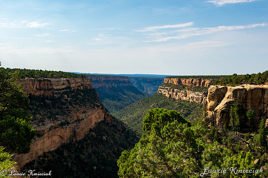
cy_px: 89
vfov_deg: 28.0
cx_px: 134
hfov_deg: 41.1
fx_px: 357
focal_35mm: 48
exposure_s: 1/200
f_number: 14
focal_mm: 48
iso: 110
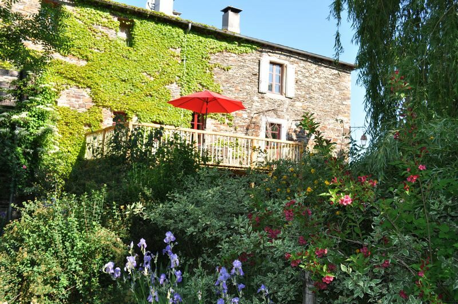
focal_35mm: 39
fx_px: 495
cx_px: 229
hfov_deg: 49.6
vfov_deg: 34.1
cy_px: 152
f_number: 6.3
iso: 200
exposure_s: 1/200
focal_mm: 26
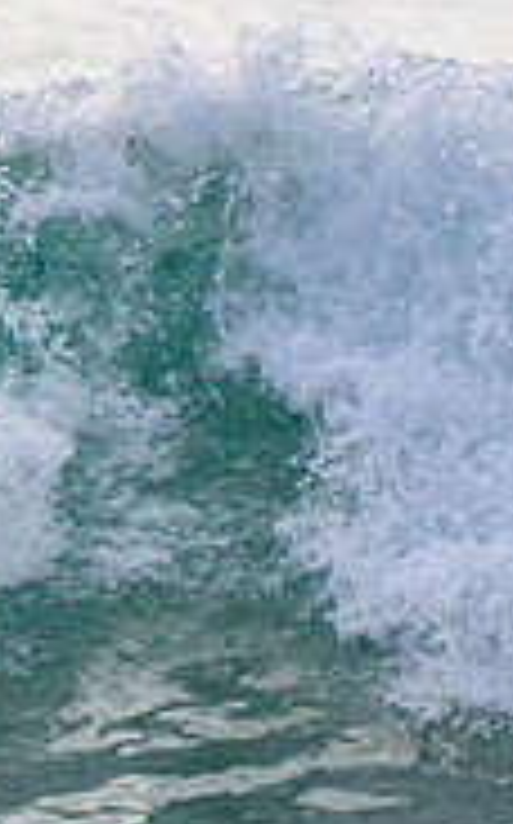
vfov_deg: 1.2
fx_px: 39912
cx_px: -901
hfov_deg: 0.7
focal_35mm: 1780
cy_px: 492
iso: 220
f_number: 5.6
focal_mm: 400
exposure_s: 1/2000
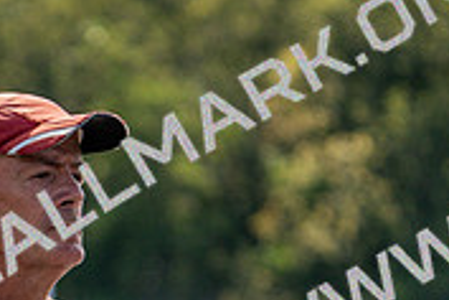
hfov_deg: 3.1
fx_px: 8181
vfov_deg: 2.1
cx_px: 66
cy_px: 406
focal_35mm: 656
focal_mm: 200
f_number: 5.6
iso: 200
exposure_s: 1/1600
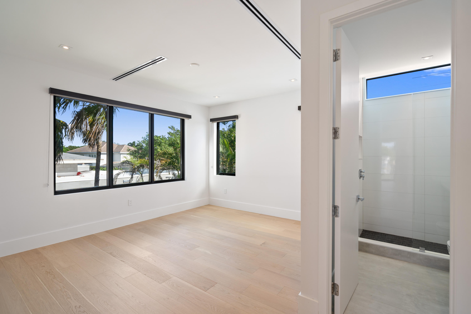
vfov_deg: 73.7
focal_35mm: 16
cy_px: 157
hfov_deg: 96.7
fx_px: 209
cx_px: 236
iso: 160
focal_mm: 16
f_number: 4.5
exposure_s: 1/25
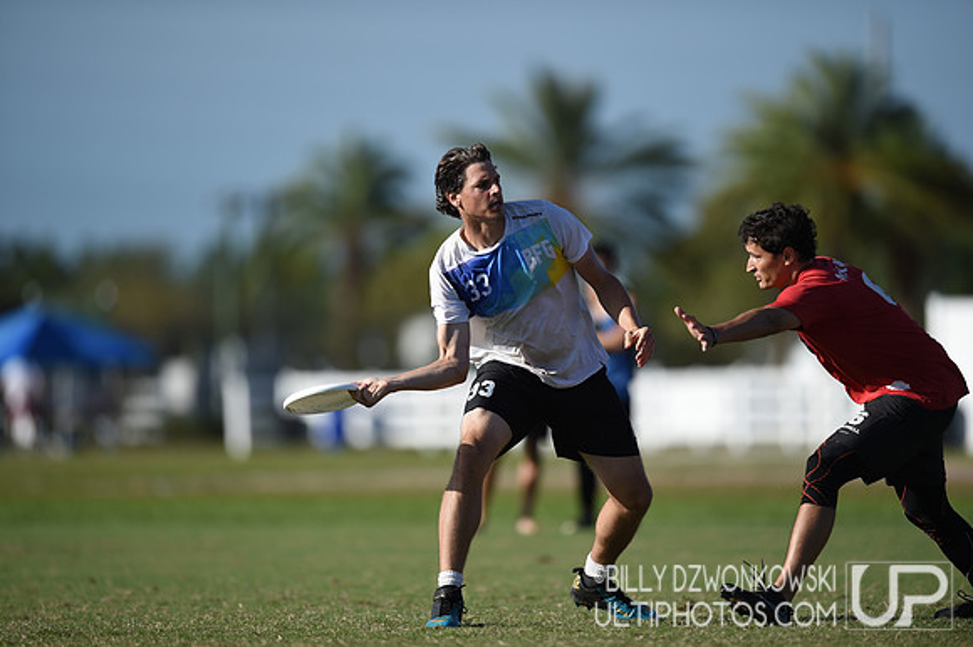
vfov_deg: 3.4
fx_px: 10805
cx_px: 486
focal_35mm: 400
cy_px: 324
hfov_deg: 5.2
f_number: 2.8
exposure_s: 1/2500
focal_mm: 400
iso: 100
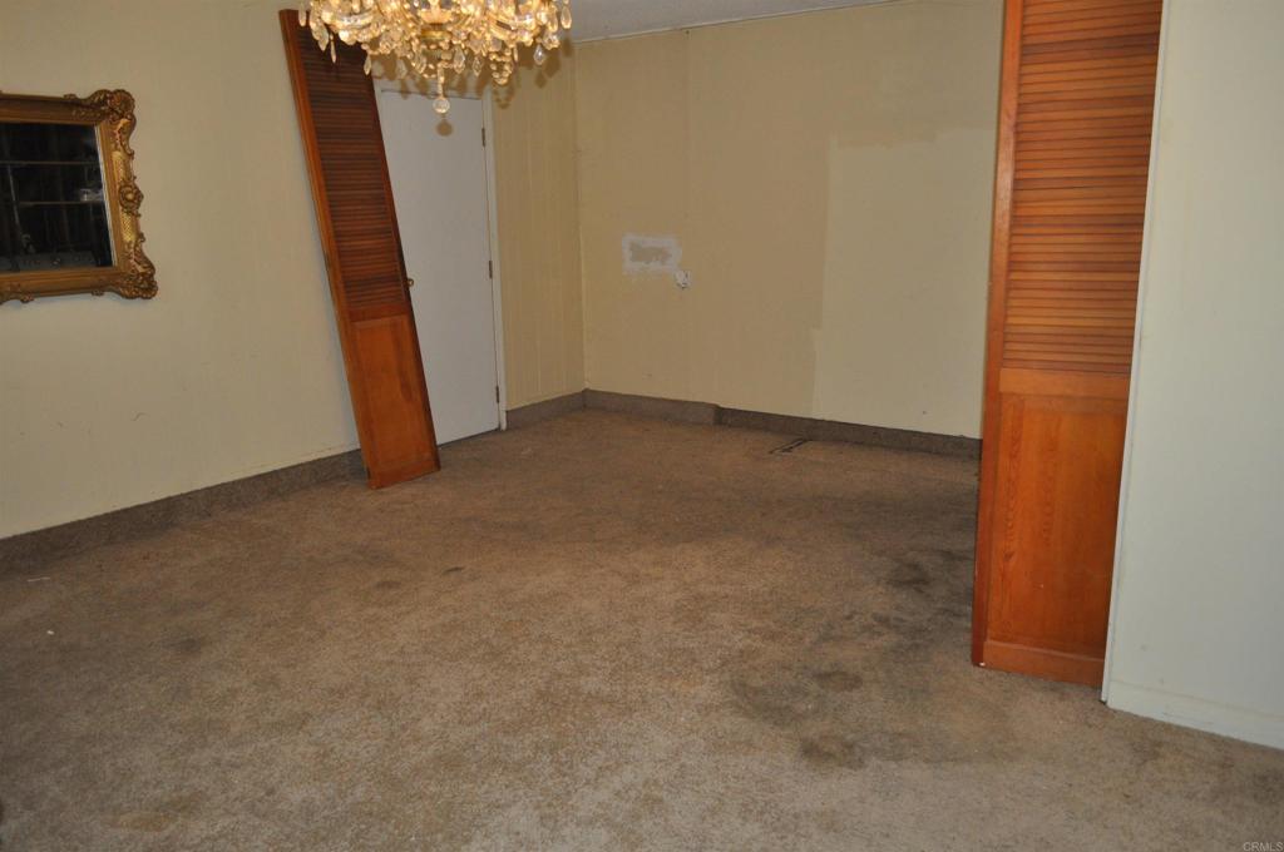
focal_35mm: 27
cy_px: 426
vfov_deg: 47.8
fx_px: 962
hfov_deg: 67.4
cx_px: 642
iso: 800
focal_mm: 18
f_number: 3.5
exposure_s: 1/60
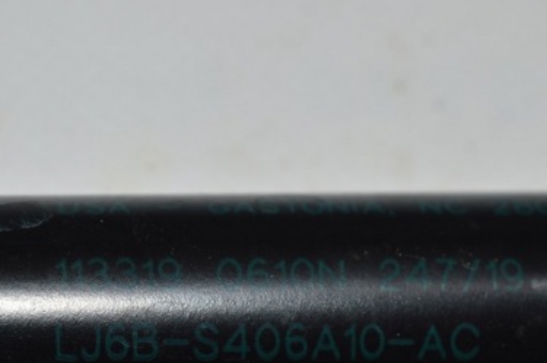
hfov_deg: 14.6
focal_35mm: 141
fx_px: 2137
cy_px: 278
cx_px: 257
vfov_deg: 9.7
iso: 100
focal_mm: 55
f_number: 8
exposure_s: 1/60
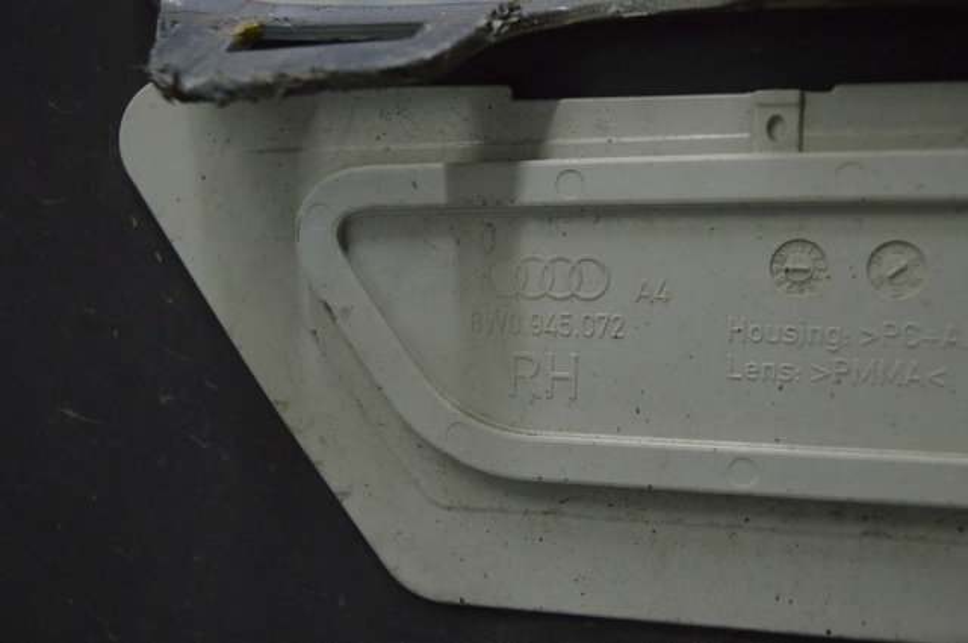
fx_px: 1370
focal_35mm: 51
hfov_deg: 38.9
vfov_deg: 26.4
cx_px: 484
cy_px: 322
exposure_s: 1/40
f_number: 5.6
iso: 400
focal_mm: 34
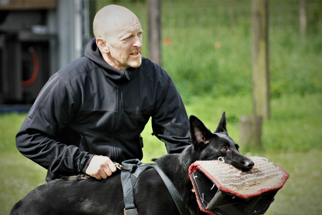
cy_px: 108
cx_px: 161
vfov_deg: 5.1
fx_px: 2414
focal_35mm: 270
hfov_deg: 7.6
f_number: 5.6
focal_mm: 180
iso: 320
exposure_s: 1/320
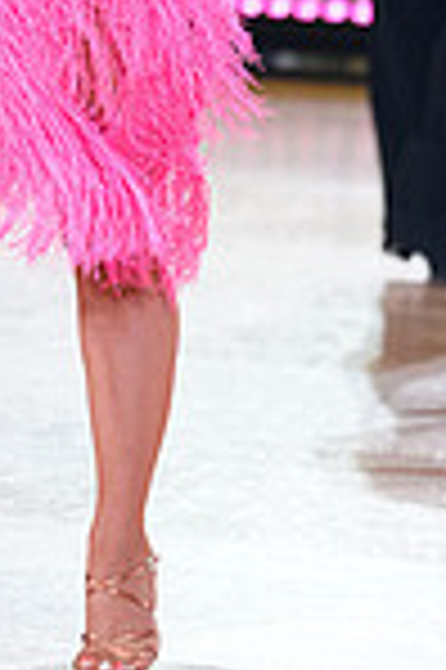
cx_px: -232
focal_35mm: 440
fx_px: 8195
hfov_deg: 3.1
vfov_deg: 4.7
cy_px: -409
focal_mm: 113
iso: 2000
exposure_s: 1/400
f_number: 2.8
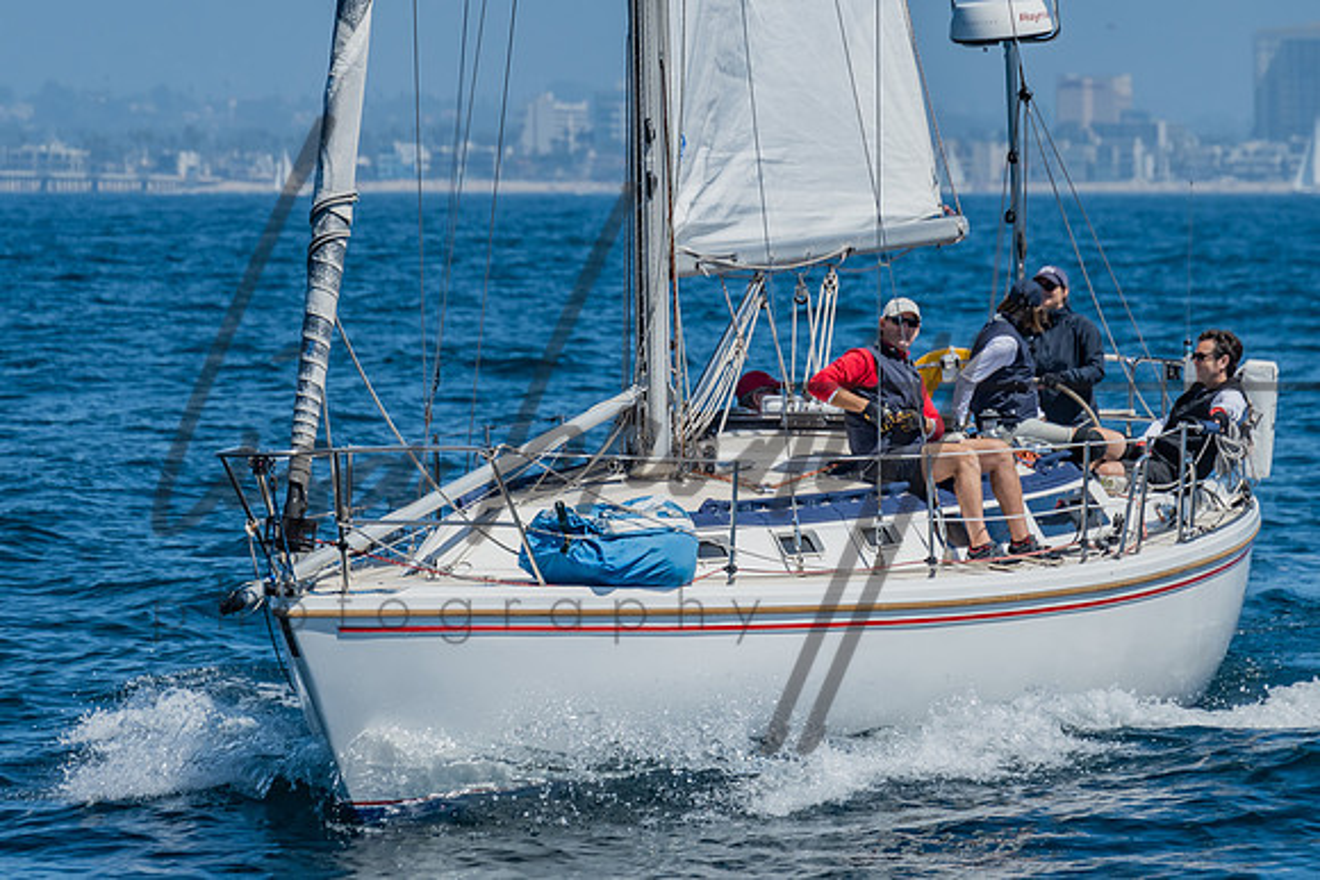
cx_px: 581
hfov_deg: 6.1
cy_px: 441
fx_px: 12443
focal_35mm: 339
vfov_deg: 4.1
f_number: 6.3
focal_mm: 185
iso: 160
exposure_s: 1/640
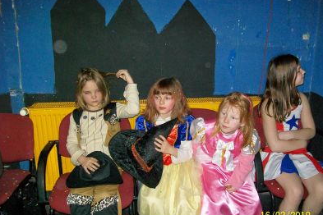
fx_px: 323
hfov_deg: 53.1
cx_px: 163
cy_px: 120
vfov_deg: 36.8
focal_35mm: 36
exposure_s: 1/60
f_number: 2.7
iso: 160
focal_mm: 6.1
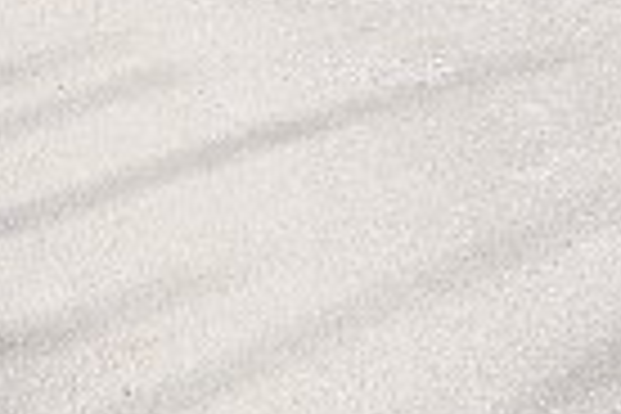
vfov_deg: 6.5
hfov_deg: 10.0
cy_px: -567
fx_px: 3467
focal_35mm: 201
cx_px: -198
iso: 64
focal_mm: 3.92
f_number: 1.7
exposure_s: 1/2029
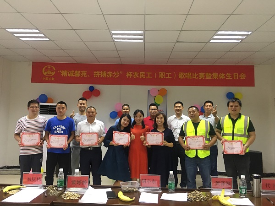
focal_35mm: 29
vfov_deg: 48.2
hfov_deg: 61.7
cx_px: 138
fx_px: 230
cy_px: 103
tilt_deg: +5.4
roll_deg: -2.1
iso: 100
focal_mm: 4.15
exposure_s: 1/10
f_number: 2.2
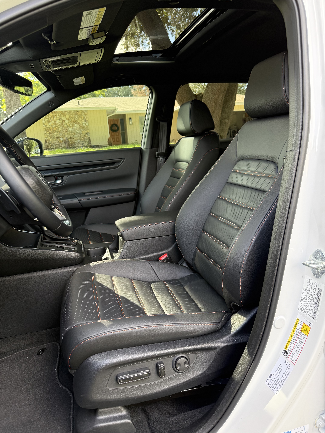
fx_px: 300
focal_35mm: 24
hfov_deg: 56.8
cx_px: 162
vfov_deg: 71.6
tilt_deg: -12.3
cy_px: 216
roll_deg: +2.9
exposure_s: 1/203
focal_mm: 6.76
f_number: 1.78
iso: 200
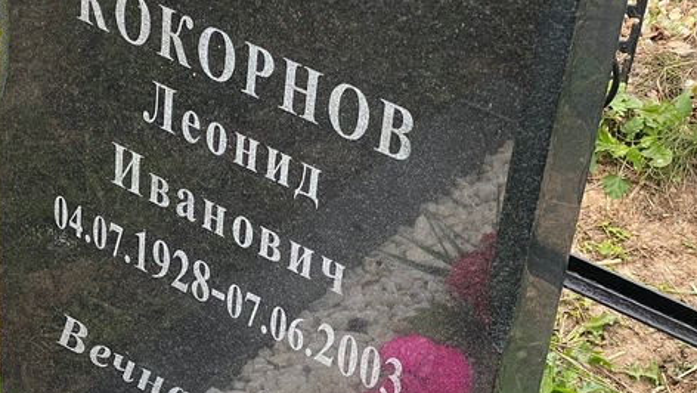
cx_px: 208
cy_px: 288
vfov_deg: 12.6
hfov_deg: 22.1
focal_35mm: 96
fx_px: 1775
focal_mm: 6
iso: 32
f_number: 2
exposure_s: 1/122
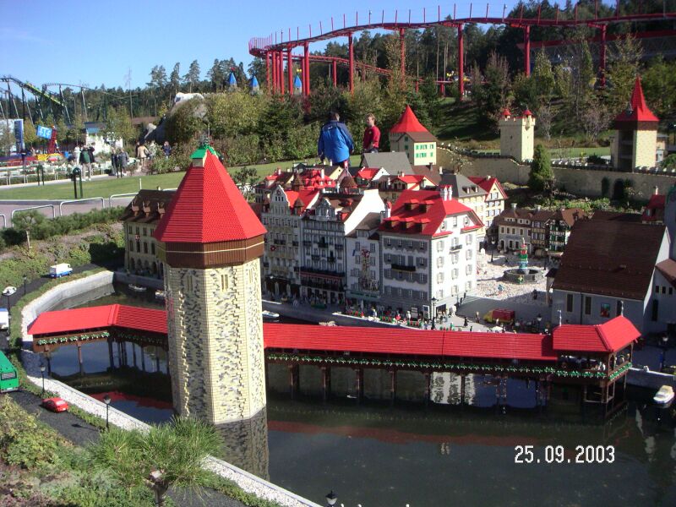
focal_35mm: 37
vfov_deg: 38.7
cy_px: 254
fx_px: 723
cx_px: 338
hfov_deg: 50.1
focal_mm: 5.7
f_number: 6.6
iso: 160
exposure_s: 1/380
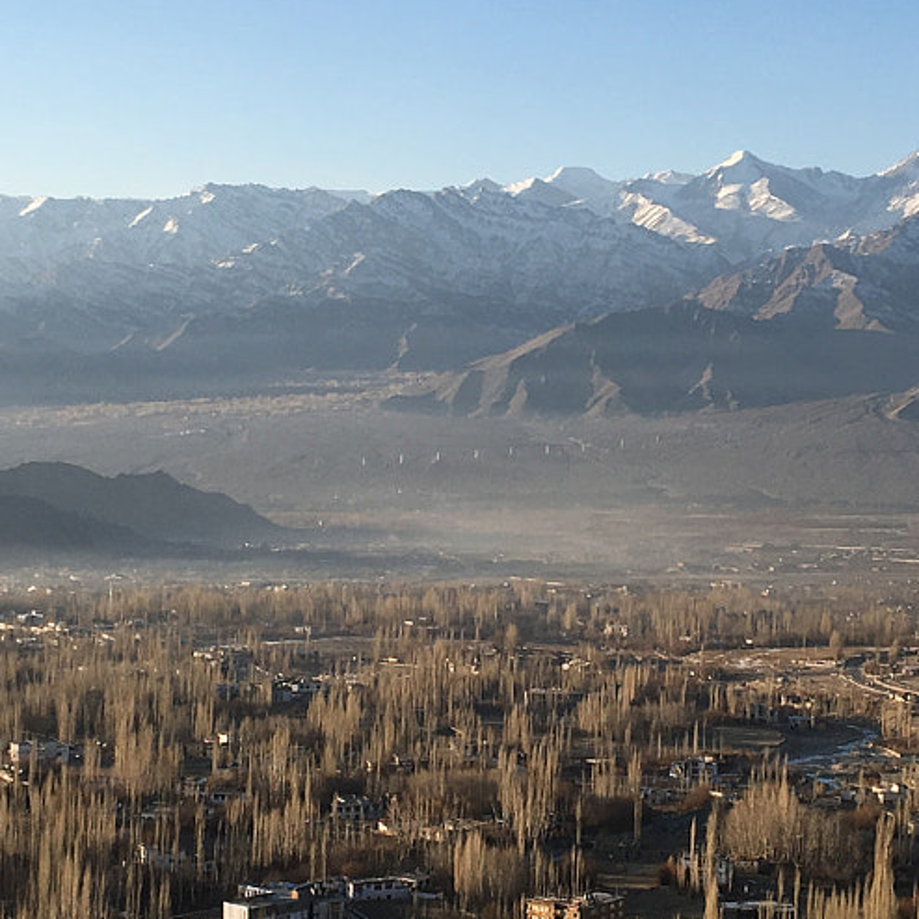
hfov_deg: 20.9
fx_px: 2493
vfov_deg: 20.9
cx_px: 506
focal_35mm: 83
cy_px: 448
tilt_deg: -1.9
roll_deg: -0.8
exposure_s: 1/986
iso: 25
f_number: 2.2
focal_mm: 4.15
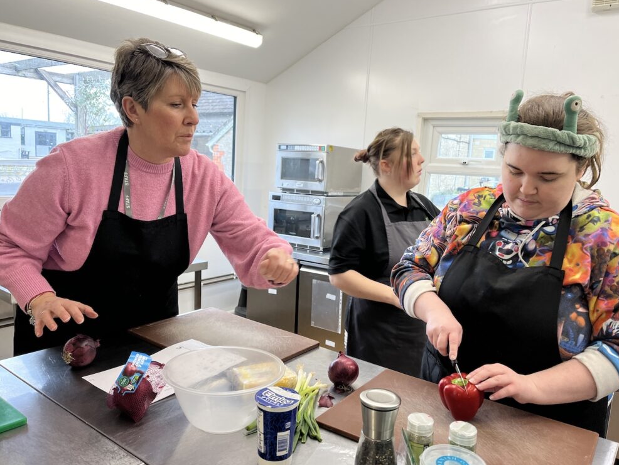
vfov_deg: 51.4
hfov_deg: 65.3
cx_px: 321
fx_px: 483
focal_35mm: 27
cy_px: 235
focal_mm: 5.1
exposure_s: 1/100
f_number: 1.6
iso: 100
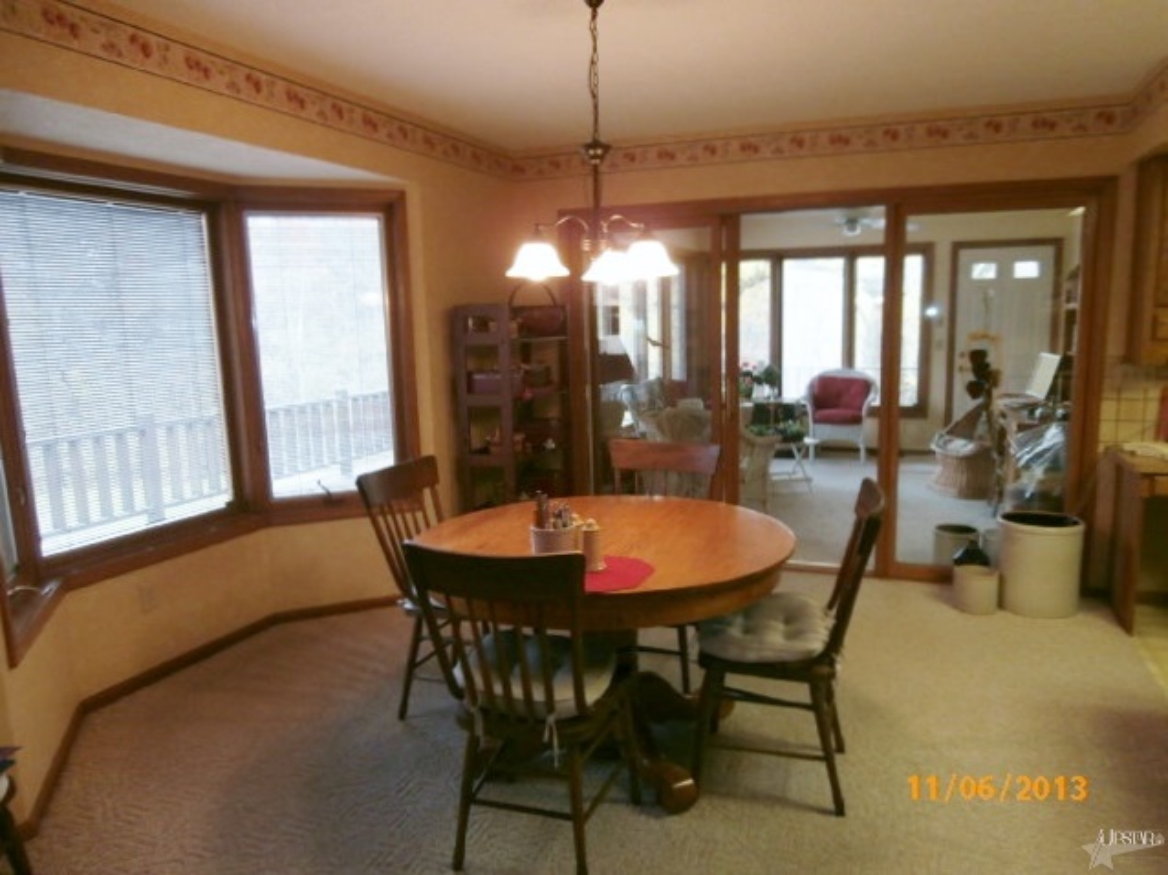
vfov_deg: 56.8
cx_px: 584
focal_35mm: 24
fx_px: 809
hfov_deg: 71.6
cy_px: 438
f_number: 3
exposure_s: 1/30
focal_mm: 4.2
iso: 200
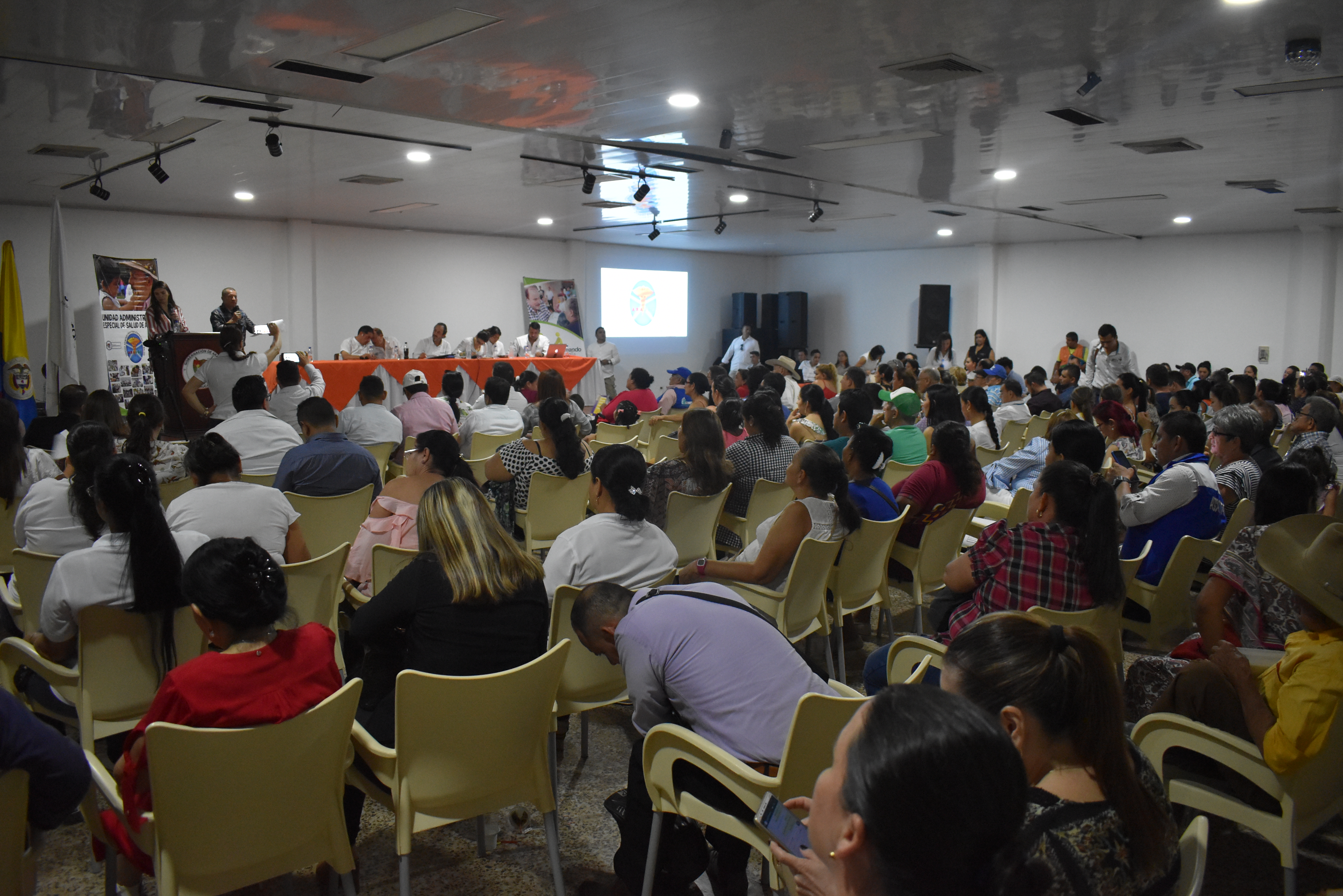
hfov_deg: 67.4
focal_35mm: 27
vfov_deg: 48.0
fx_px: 1007
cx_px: 672
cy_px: 448
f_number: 3.5
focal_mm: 18
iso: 2500
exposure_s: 1/60
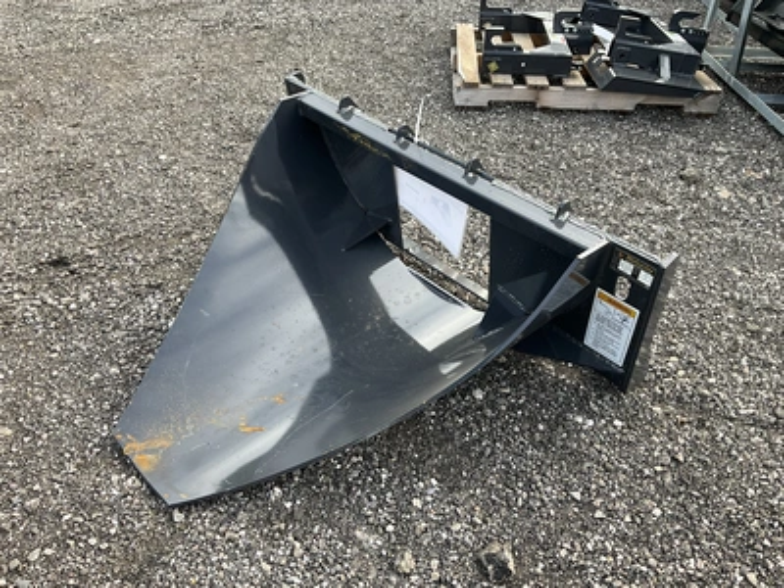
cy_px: 294
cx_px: 392
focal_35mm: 29
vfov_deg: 48.2
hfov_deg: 61.7
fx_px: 657
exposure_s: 1/159
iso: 20
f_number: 1.8
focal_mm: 3
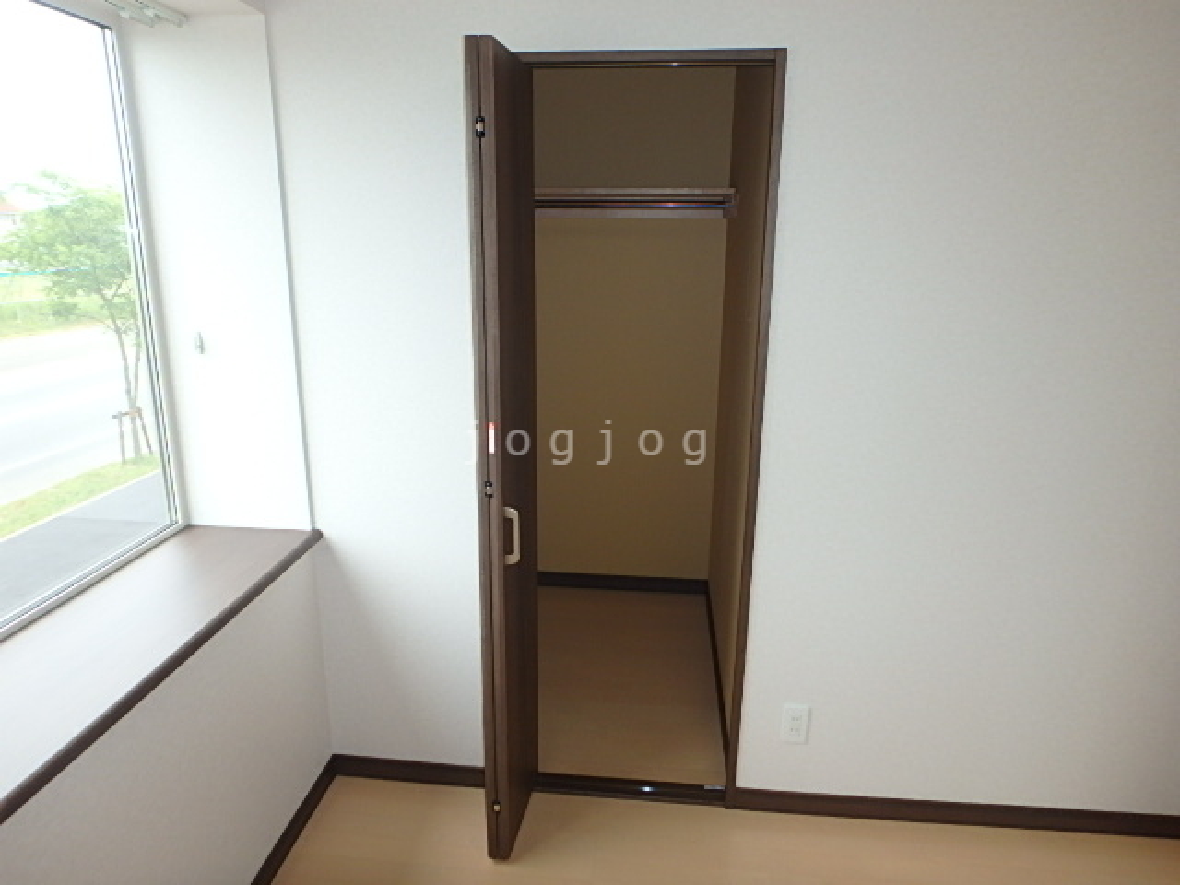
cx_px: 590
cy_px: 442
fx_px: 716
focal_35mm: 21
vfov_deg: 63.4
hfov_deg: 79.0
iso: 125
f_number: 3.5
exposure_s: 1/125
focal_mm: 3.7
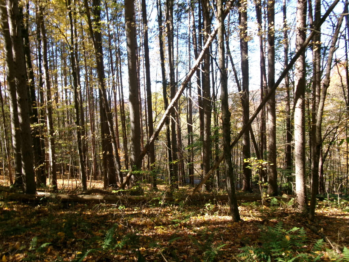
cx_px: 174
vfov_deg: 49.7
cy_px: 131
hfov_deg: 63.4
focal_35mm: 28
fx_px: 282
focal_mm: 5.1
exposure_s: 1/100
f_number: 3.9
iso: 100
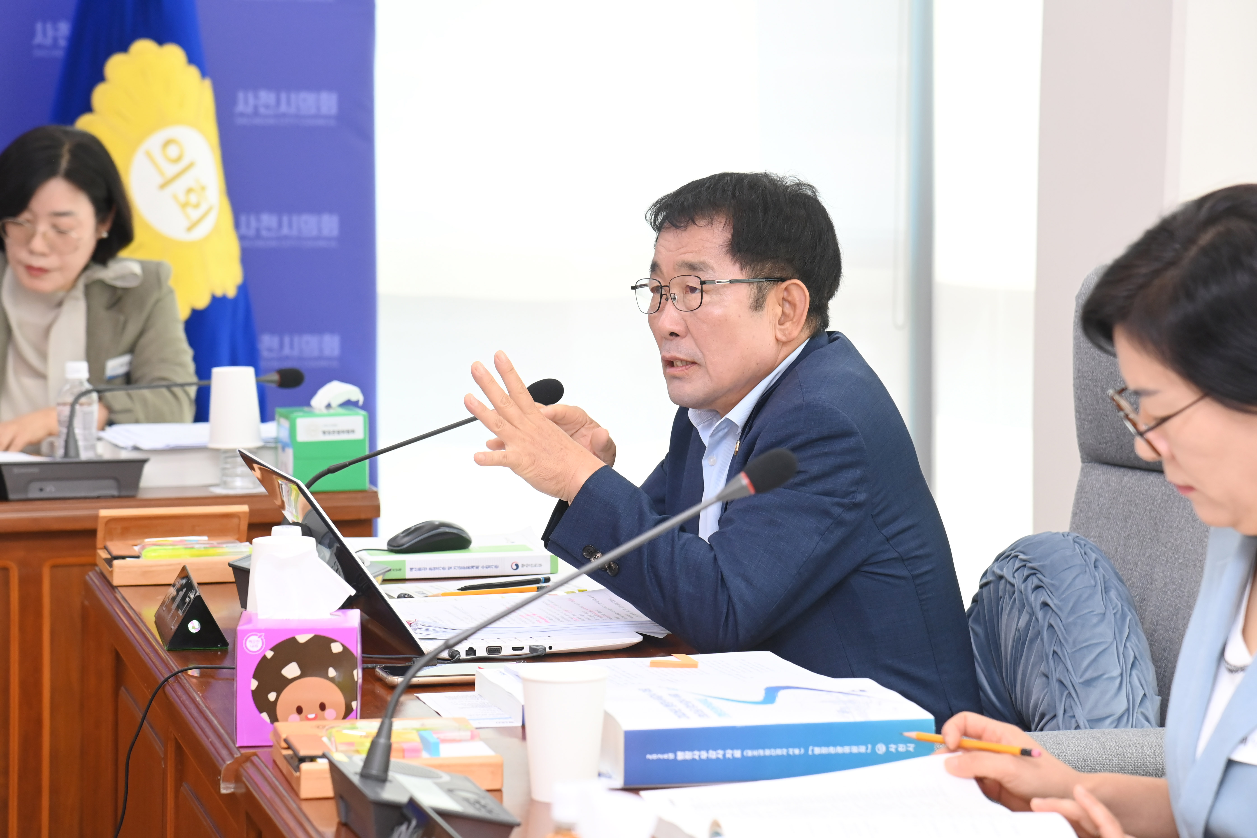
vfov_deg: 11.4
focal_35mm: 120
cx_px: 628
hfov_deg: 17.1
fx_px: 4190
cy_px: 419
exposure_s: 1/250
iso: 2500
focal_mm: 120
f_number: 6.3
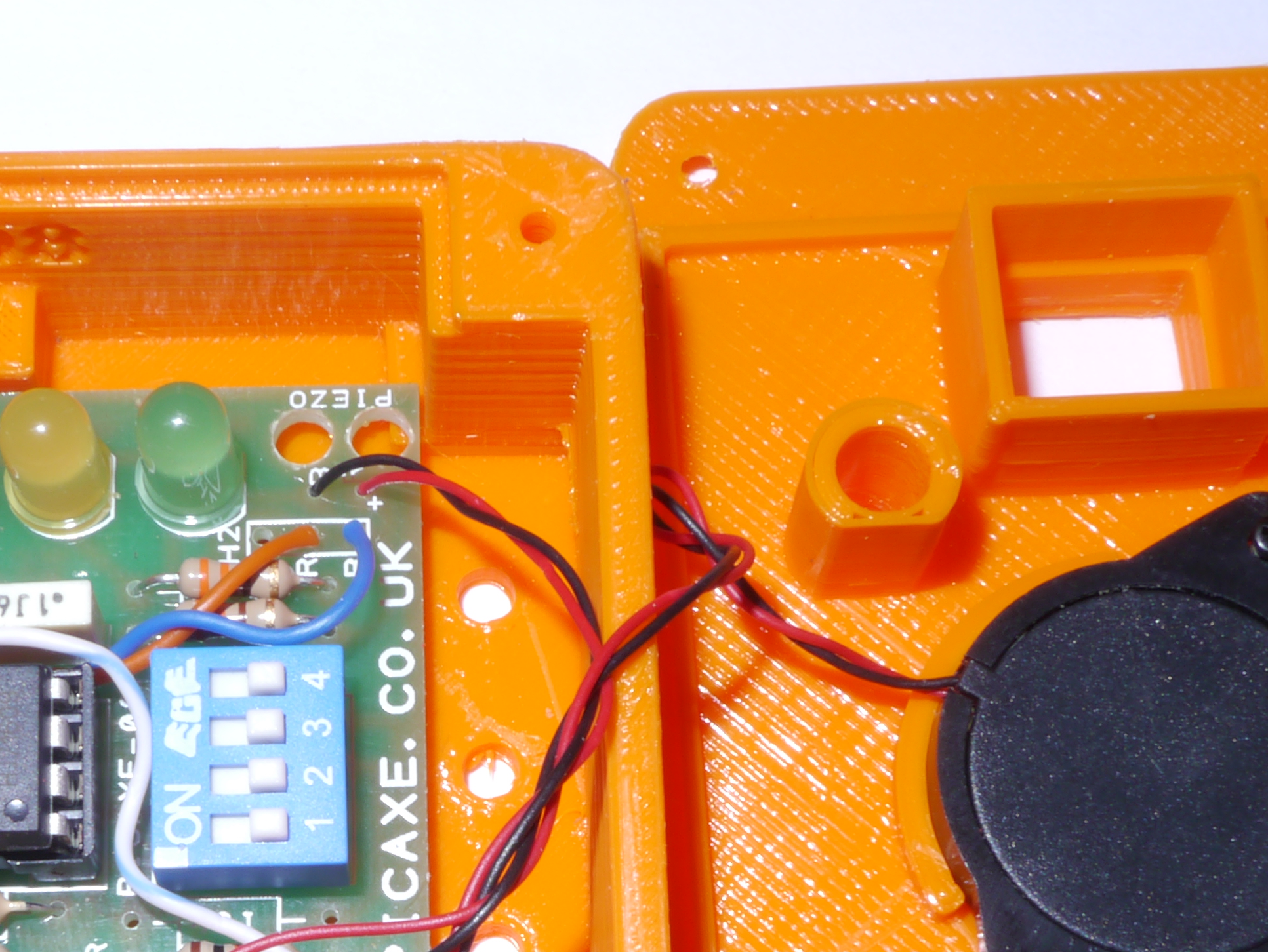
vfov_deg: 19.1
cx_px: 376
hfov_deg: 25.4
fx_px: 2785
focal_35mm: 76
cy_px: 839
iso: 160
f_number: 22
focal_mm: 16
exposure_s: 1/60
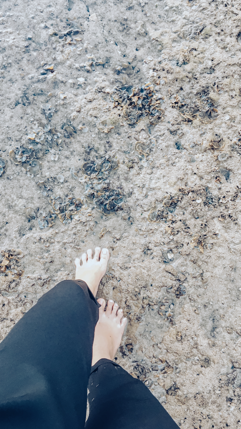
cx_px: 114
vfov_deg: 61.0
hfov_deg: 36.7
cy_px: 215
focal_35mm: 32
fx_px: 364
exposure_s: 1/30
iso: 32
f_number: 2.2
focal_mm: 4.15
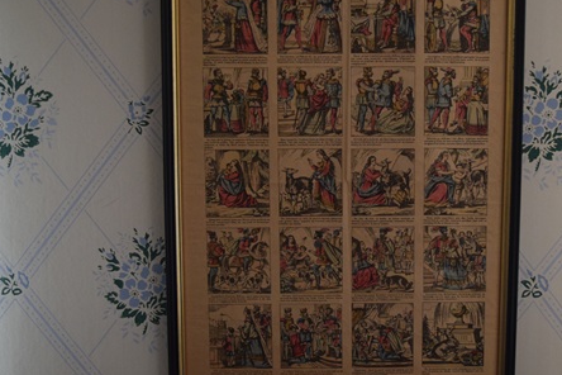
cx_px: 359
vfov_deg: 24.8
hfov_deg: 36.2
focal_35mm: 55
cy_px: 176
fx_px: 853
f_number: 4
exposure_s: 1/60
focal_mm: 27
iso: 1400
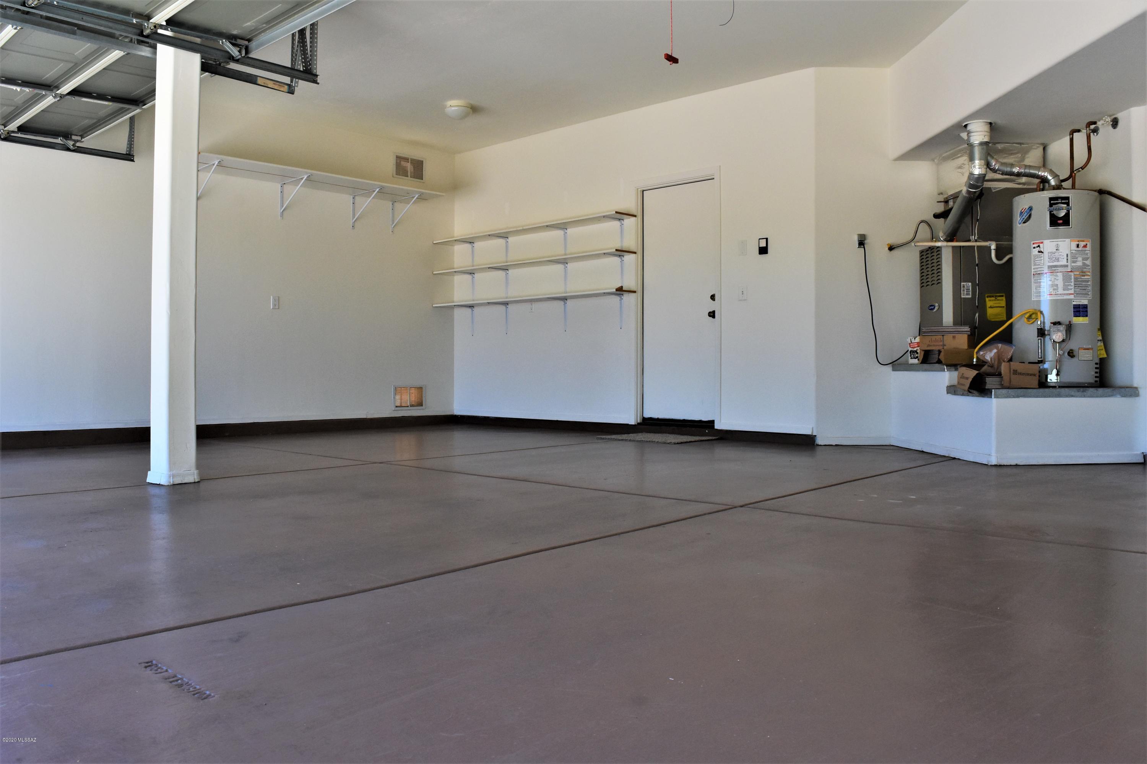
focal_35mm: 27
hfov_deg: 67.4
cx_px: 574
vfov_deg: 47.9
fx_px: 860
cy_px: 382
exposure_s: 1/320
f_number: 9
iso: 1000
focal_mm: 18
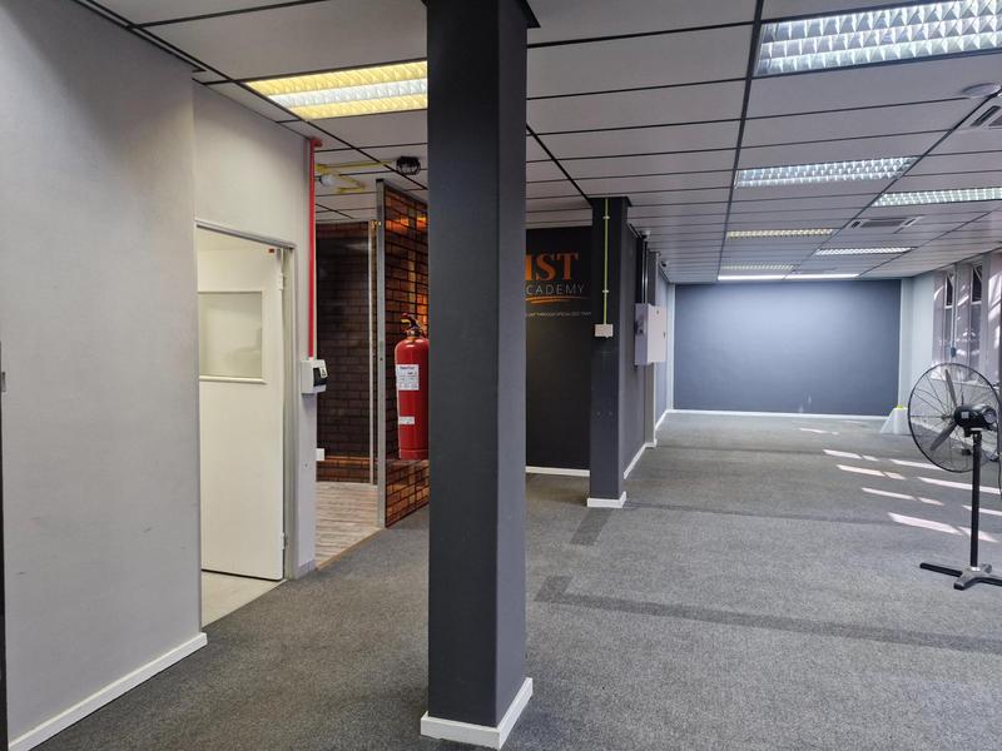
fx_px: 666
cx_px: 501
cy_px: 376
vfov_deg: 58.9
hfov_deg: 73.9
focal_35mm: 23
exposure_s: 1/100
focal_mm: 5.54
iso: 400
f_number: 1.8
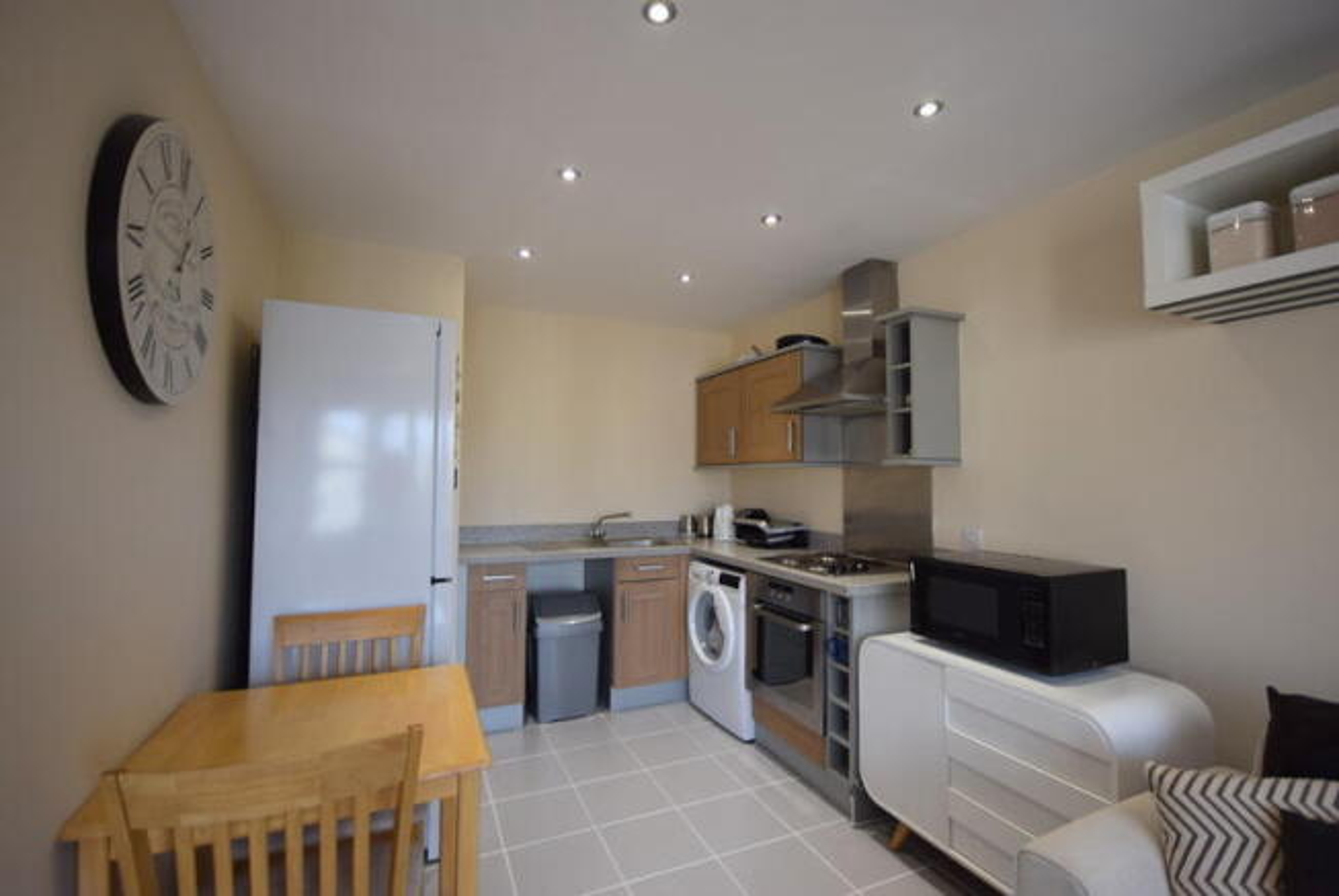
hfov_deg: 100.3
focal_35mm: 15
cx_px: 670
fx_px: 559
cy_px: 448
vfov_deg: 77.5
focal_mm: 10
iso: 400
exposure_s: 1/80
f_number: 4.5
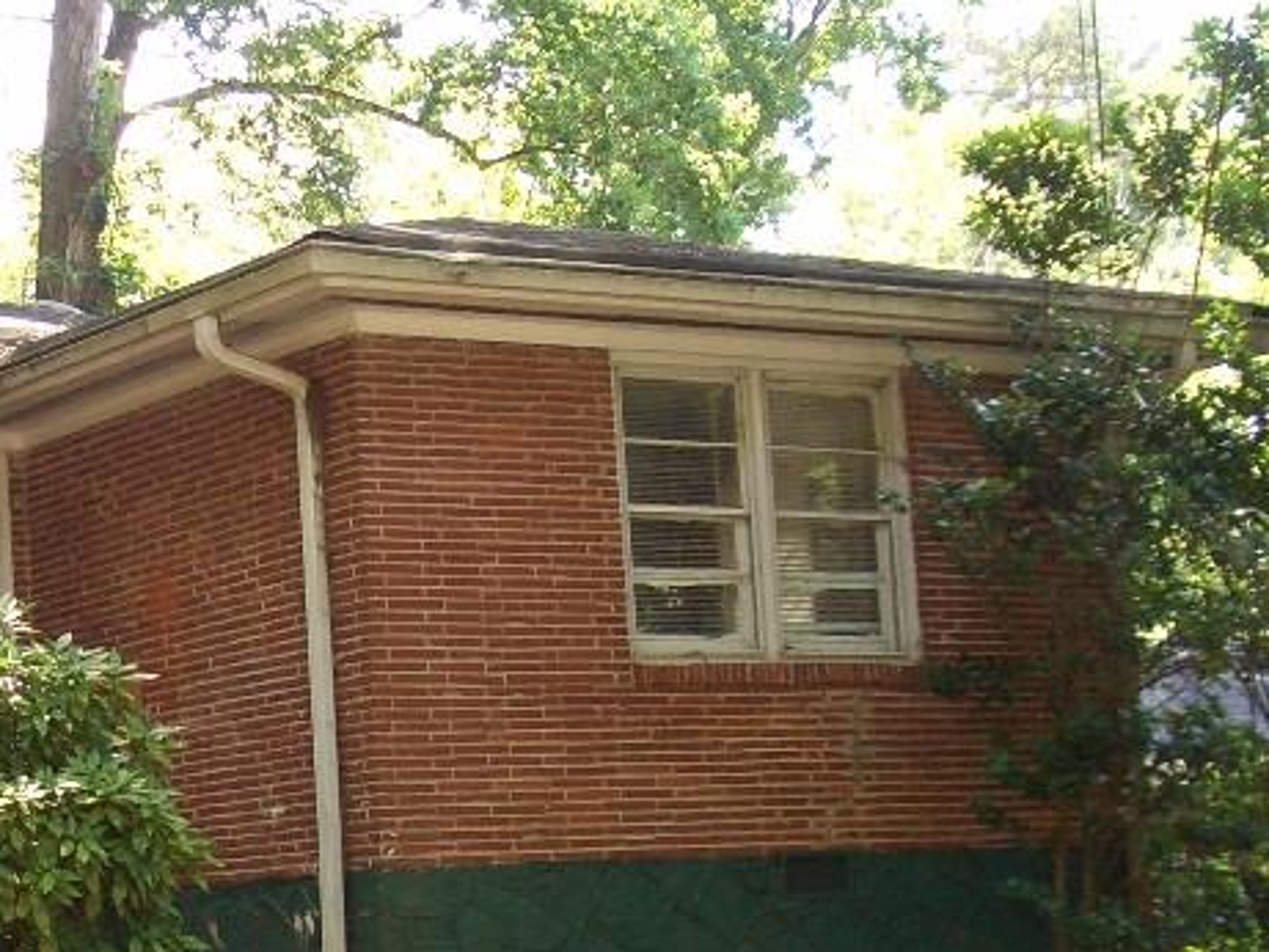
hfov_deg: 20.9
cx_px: 39
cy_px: 696
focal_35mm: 91
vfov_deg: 16.2
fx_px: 3337
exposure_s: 1/80
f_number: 2.8
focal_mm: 6.8
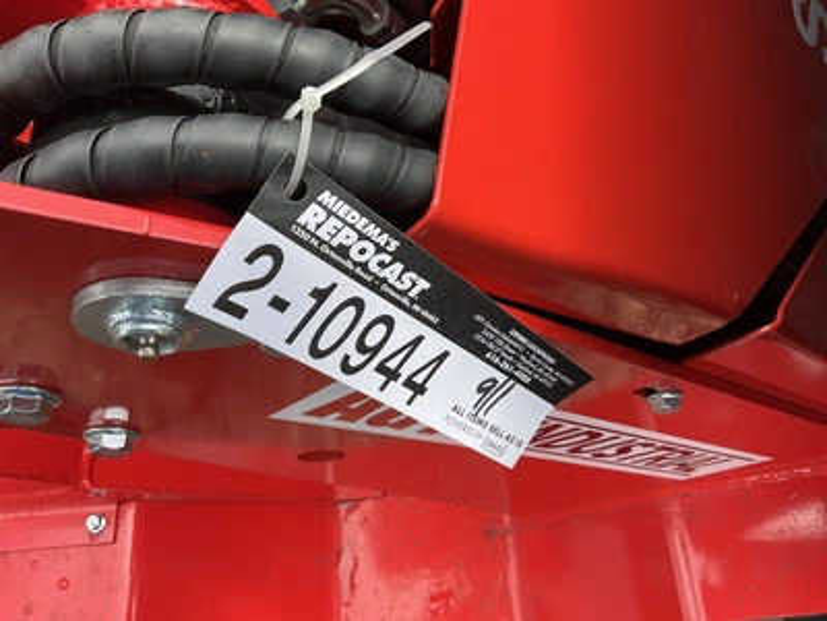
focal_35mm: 29
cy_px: 310
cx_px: 414
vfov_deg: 48.2
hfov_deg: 61.7
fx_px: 693
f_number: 1.8
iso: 25
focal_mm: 3
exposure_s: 1/383
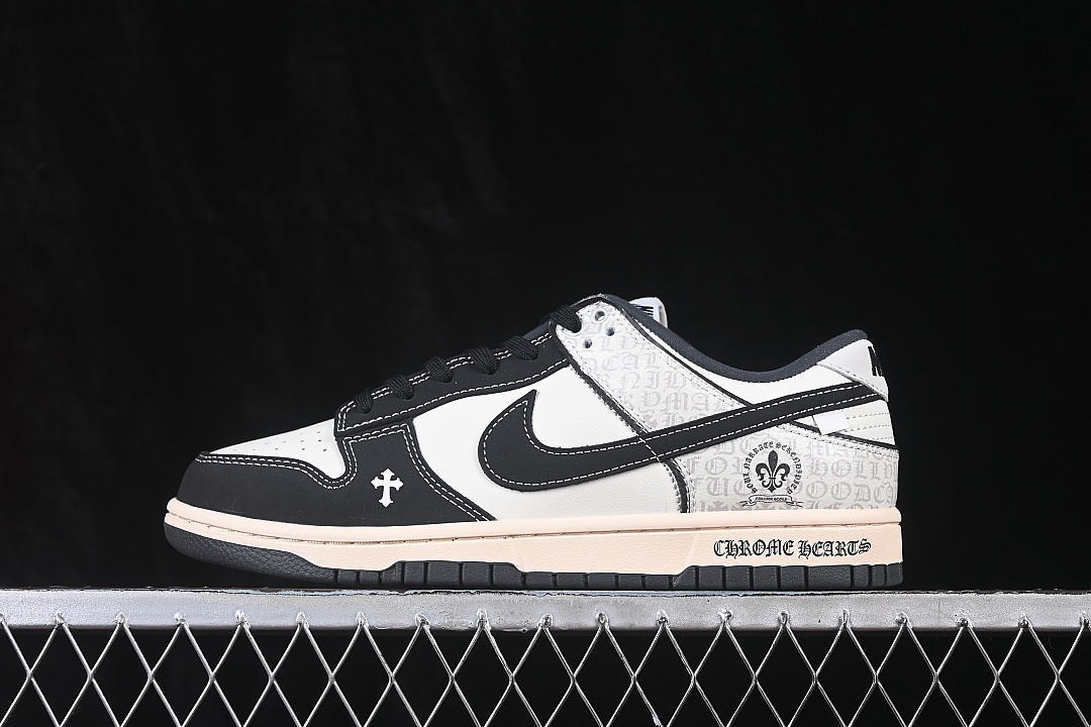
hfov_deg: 27.0
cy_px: 364
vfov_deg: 18.2
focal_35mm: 75
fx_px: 2273
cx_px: 546
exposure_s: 1/80
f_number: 7.1
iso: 160
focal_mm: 50
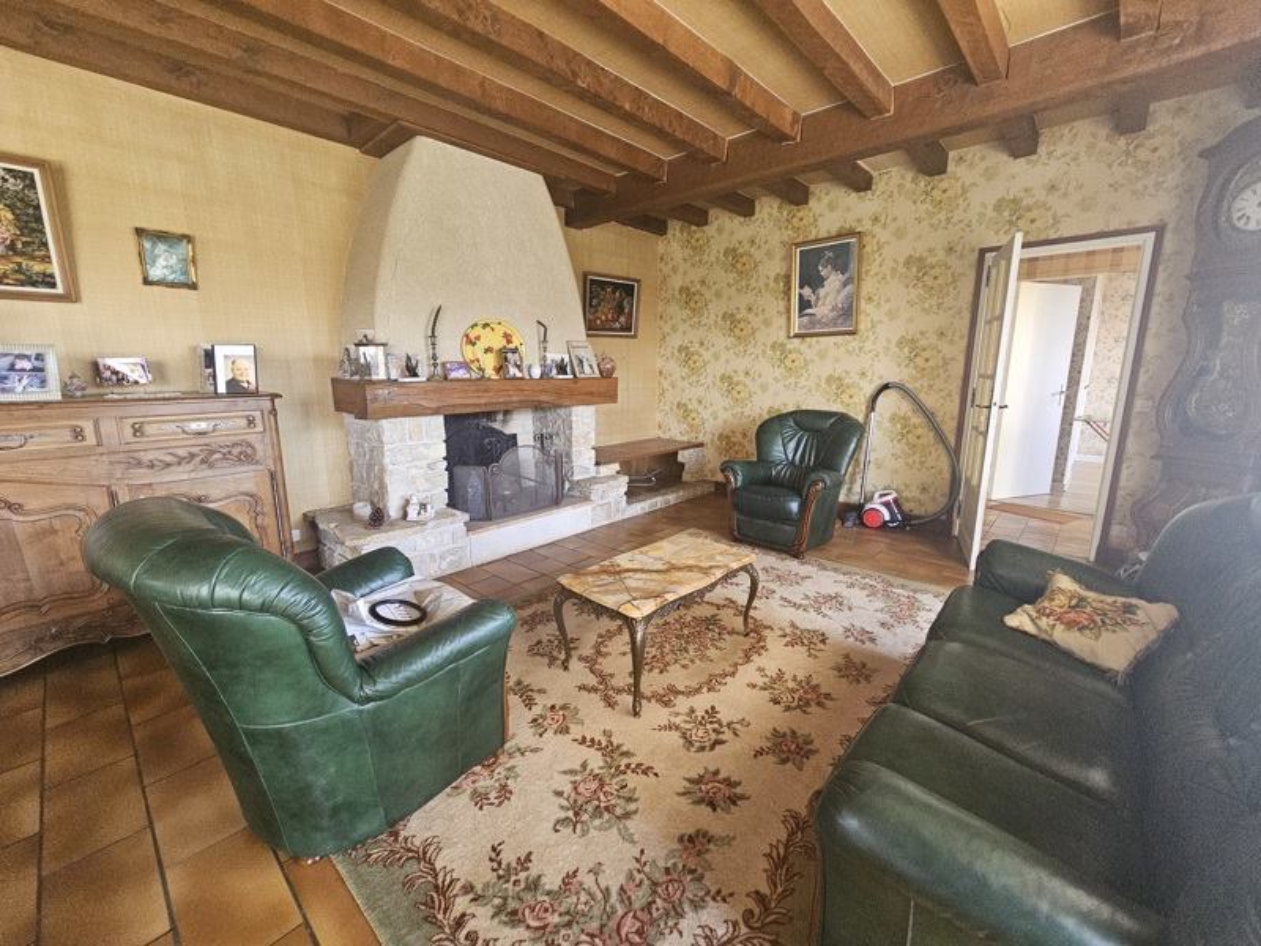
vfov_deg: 89.9
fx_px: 474
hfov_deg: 106.2
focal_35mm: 13
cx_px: 630
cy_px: 473
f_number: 2.2
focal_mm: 2.2
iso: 500
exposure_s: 1/77.4
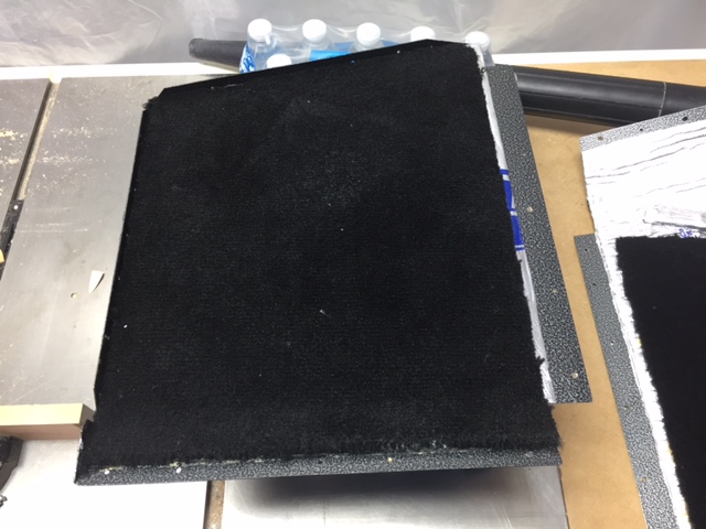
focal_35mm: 29
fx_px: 591
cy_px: 264
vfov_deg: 48.2
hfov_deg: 61.7
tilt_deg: -61.4
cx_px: 353
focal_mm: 4.15
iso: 80
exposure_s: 1/30
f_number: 2.2
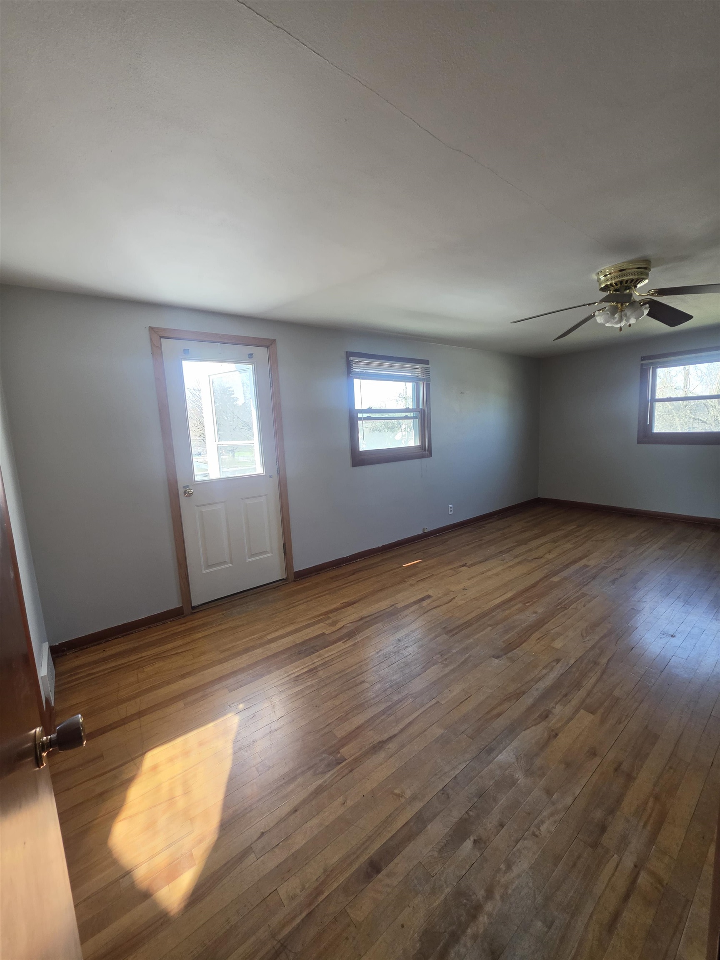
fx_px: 361
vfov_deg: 106.2
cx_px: 360
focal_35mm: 13
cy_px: 480
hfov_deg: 89.9
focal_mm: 2.2
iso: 125
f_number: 1.9
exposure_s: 1/120
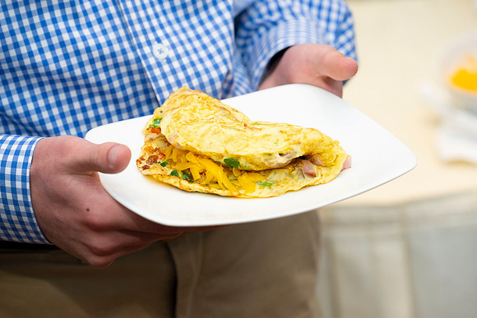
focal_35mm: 101
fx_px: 1339
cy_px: 159
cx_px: 238
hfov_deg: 20.2
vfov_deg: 13.6
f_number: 5.6
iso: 1000
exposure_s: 1/80
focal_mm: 101
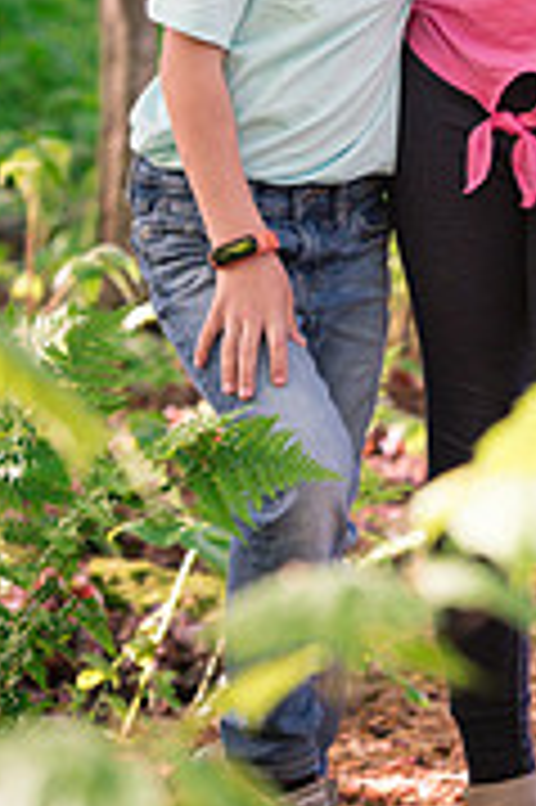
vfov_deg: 7.0
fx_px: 6533
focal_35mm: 292
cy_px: -117
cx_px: 495
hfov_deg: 4.7
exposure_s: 1/160
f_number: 5
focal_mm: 116
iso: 640
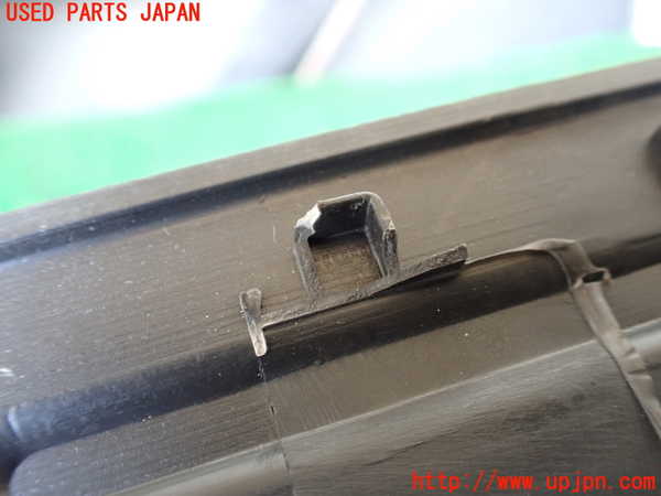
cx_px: 330
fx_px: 573
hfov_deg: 60.0
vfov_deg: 46.8
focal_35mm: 30
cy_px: 248
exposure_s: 1/40
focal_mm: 5.4
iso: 800
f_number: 2.3
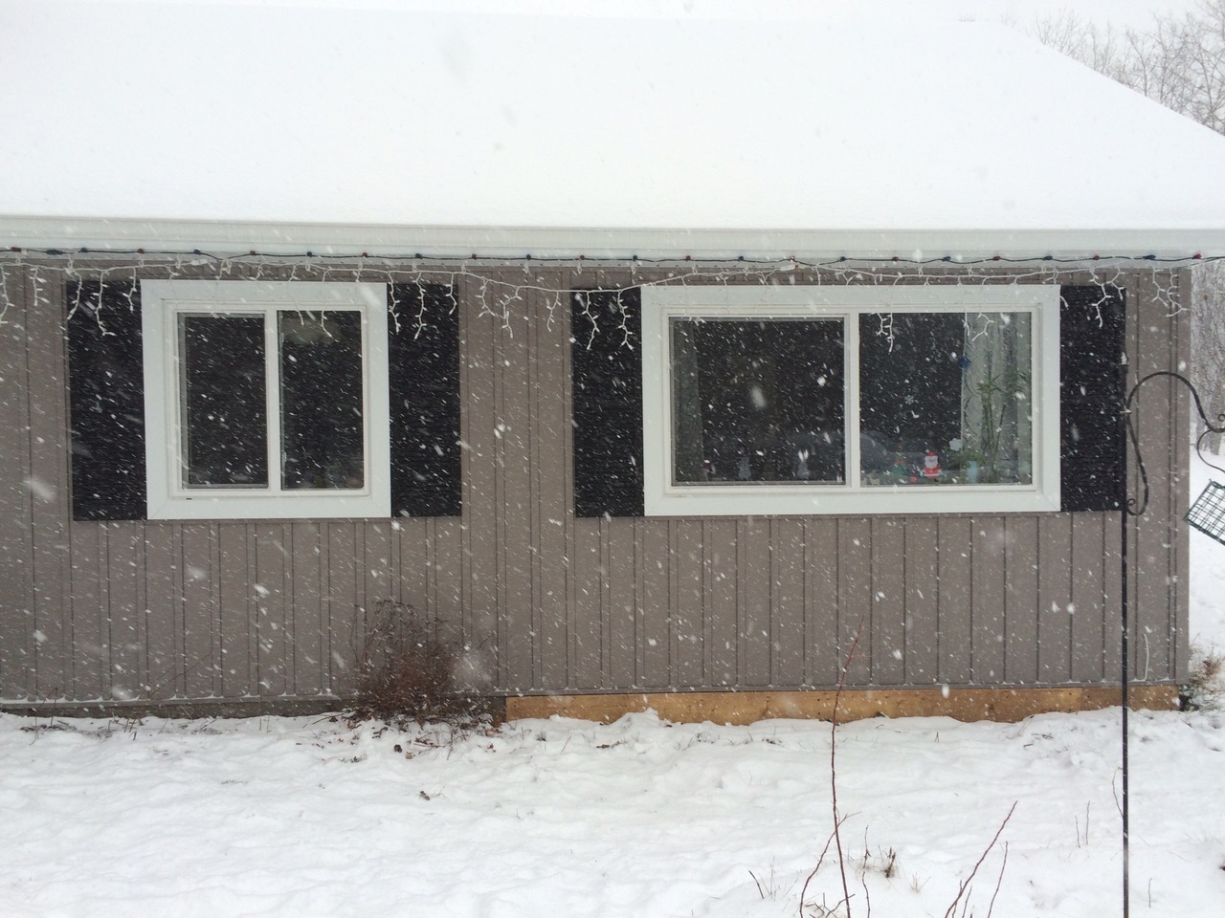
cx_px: 612
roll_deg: +0.7
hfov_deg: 61.7
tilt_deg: -1.5
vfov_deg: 48.2
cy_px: 459
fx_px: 1026
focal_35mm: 29
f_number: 2.2
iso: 32
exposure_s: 1/193
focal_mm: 4.15
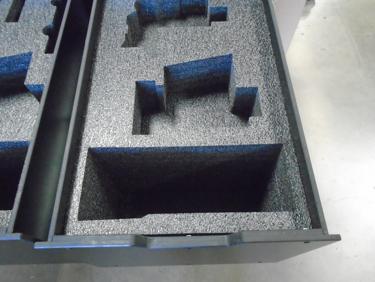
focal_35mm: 26
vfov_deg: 53.1
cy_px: 141
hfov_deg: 67.3
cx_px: 188
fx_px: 282
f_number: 3.2
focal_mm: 4.6
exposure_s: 1/60
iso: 1000
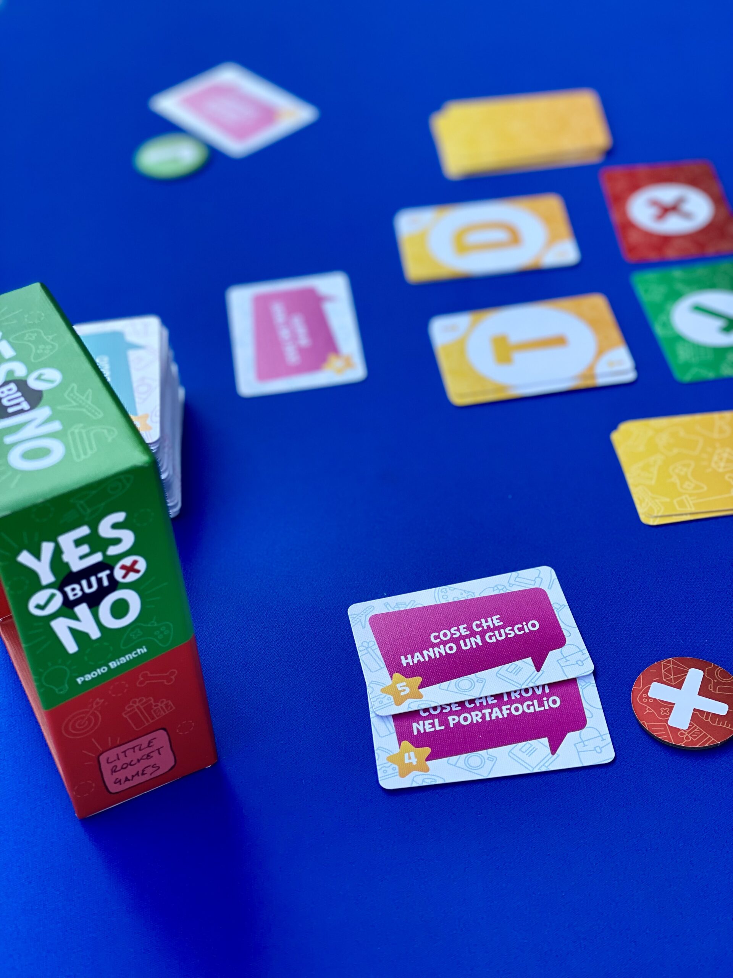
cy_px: 489
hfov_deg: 28.0
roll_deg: +5.9
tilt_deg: -42.7
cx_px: 366
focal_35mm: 52
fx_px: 1468
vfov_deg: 36.8
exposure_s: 1/158
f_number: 2
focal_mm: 6
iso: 20
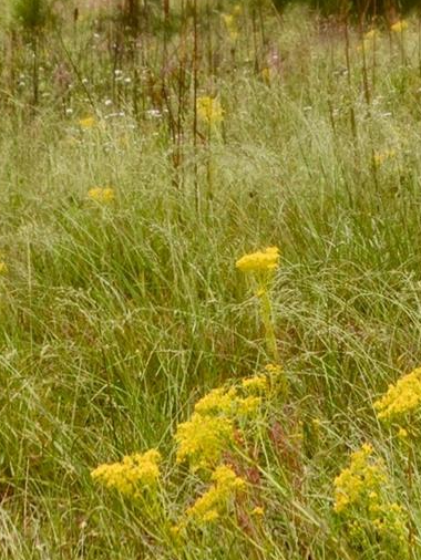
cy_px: -45
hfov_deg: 10.6
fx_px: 2268
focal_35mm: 140
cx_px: 248
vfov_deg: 13.8
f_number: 5.6
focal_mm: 24
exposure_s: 1/125
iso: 220
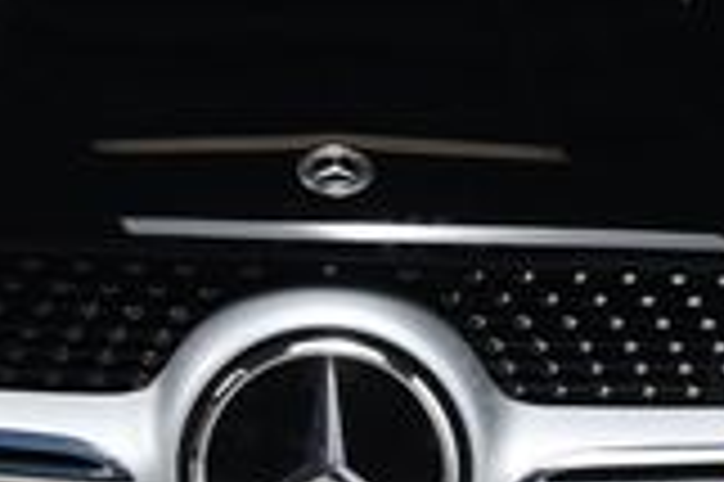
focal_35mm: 143
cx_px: 283
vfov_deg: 9.6
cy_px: 234
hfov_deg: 14.4
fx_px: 2873
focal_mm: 24
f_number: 10
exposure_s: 1/160
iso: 100
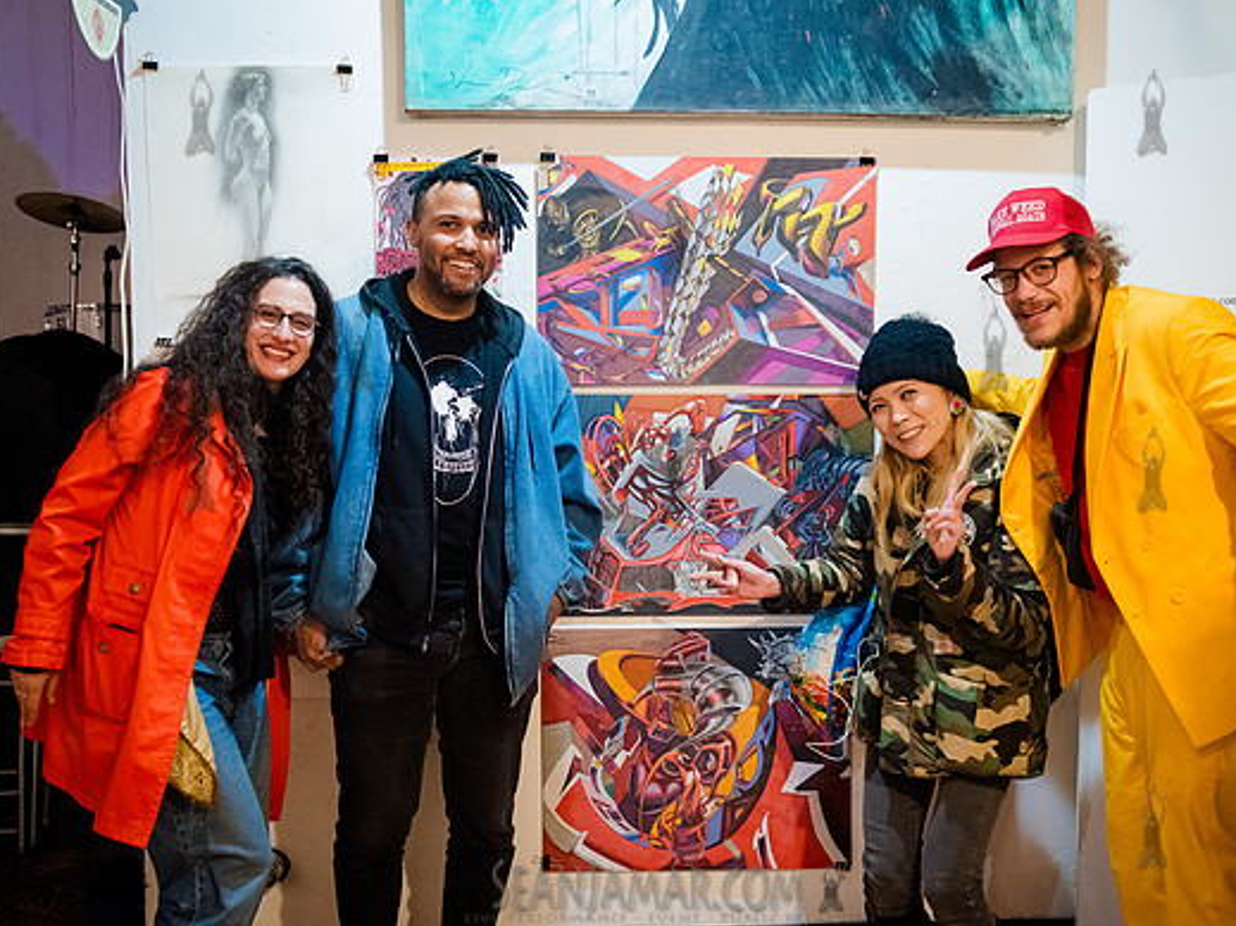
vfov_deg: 36.8
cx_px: 653
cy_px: 469
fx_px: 1392
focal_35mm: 39
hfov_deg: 47.9
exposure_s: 1/125
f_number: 3.2
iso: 8000
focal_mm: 35
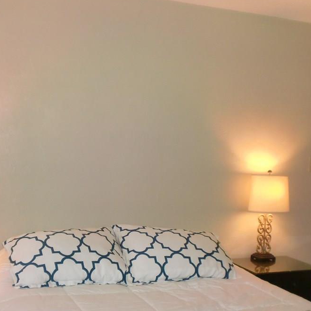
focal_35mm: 48
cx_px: 118
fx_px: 488
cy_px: 176
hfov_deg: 35.2
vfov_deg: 35.3
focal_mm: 6.3
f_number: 3.1
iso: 400
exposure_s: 1/60
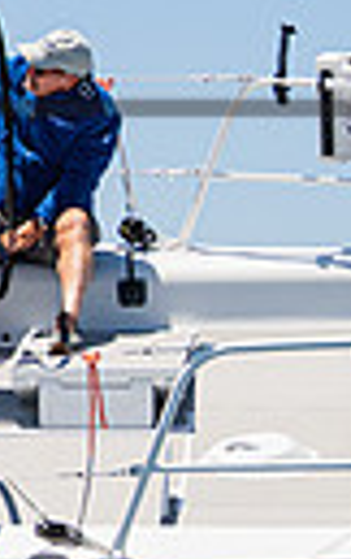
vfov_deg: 8.4
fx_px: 3814
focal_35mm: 250
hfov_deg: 5.1
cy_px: 48
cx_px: -589
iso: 500
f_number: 8
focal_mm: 44
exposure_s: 1/2000
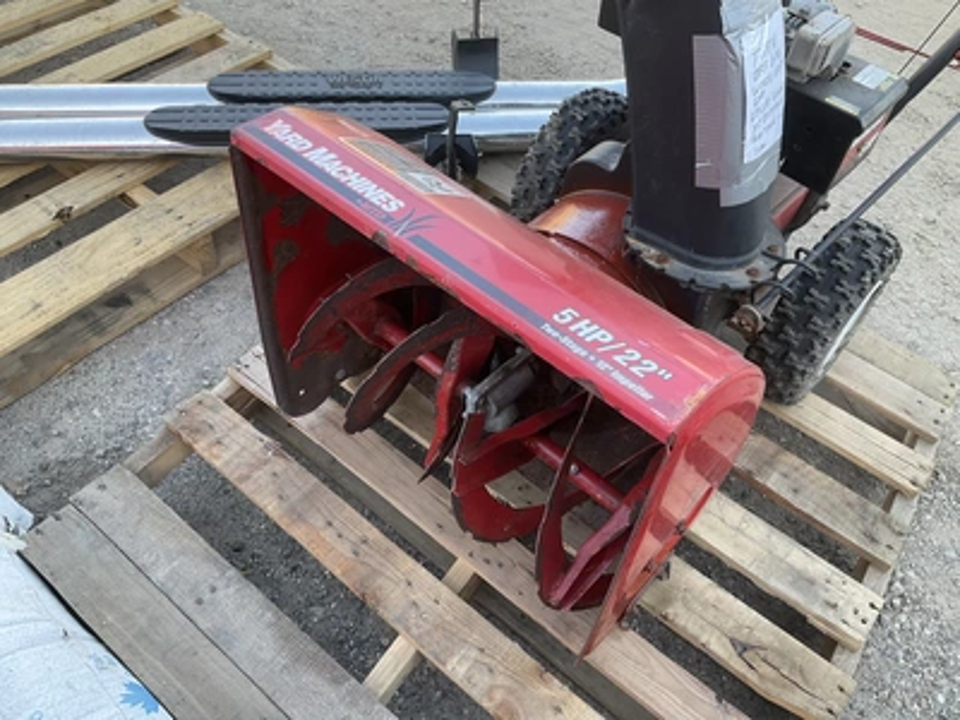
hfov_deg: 61.7
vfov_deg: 48.2
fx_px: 804
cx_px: 480
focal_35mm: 29
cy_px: 360
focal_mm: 3
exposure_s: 1/122
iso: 32
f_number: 1.8
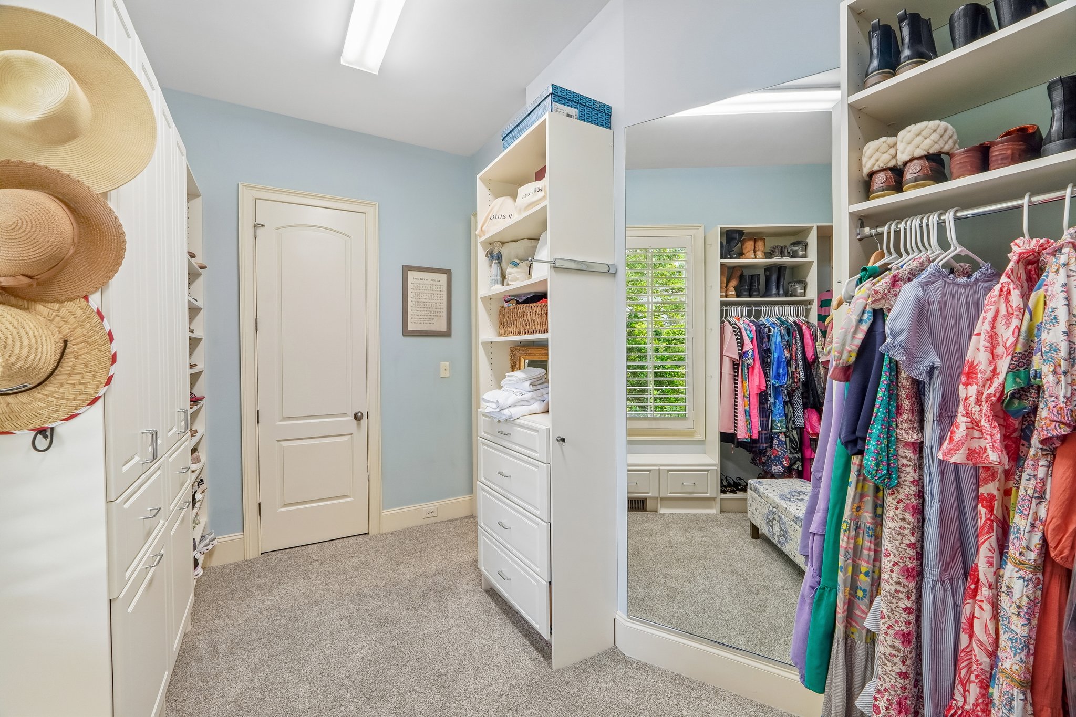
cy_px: 358
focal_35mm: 15
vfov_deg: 77.3
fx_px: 448
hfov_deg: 100.4
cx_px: 538
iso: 400
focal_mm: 10
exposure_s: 1/6
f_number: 8
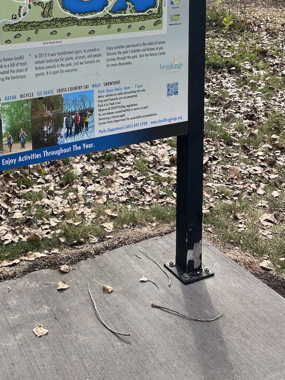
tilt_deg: -12.8
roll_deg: +0.5
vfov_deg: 38.9
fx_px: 505
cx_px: 62
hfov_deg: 30.8
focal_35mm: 46
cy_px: 51
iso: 50
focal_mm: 5.1
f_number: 1.6
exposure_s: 1/1721
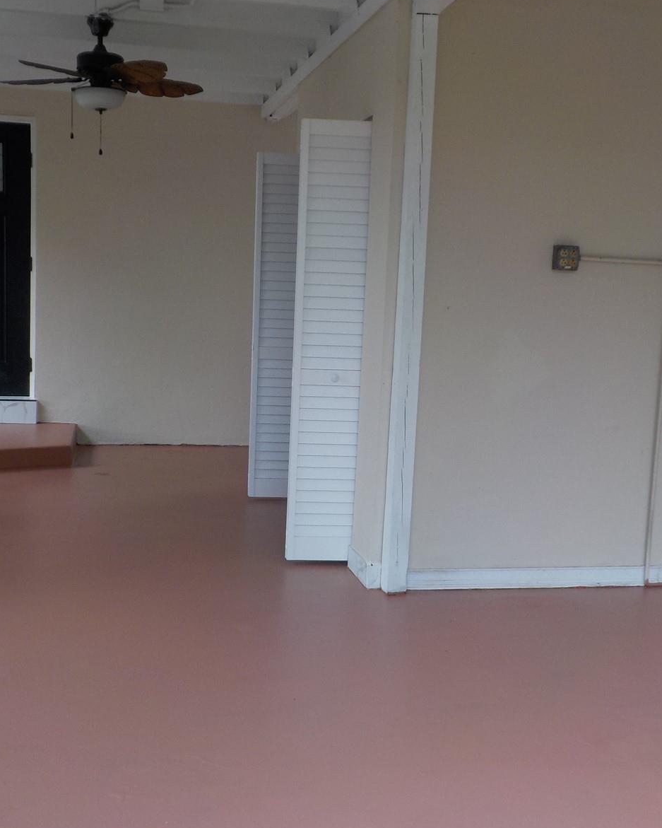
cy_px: 414
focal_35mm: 40
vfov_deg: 45.8
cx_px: 315
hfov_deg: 37.3
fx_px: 980
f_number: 3.3
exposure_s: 1/60
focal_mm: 4.1
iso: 125
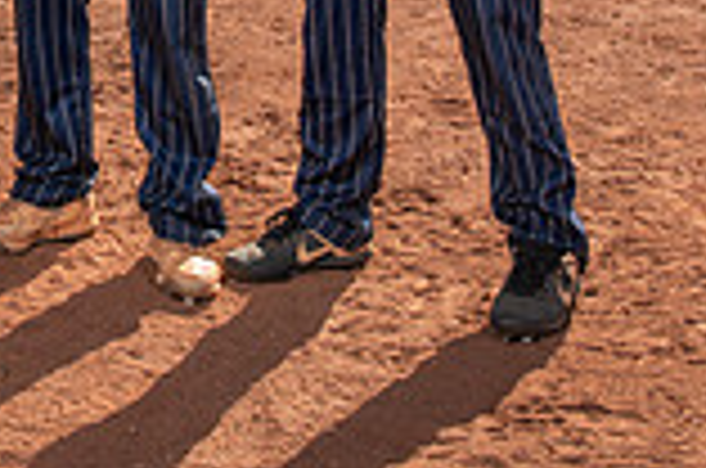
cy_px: -352
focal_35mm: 128
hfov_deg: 15.5
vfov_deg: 10.1
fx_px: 2505
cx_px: -142
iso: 200
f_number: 8
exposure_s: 1/250
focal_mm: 32
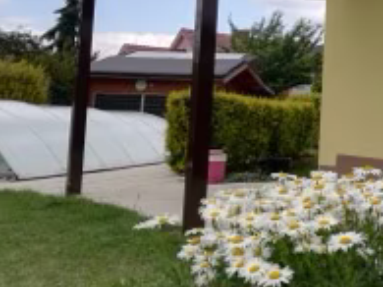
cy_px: 55
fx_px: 708
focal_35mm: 64
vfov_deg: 22.6
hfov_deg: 27.4
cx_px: 436
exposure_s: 1/1101
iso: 50
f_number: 2.2
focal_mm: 3.83
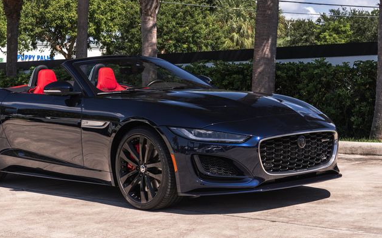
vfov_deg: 17.6
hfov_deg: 27.8
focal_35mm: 74
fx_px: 770
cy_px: 102
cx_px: 153
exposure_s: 1/160
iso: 200
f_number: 7.1
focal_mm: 48
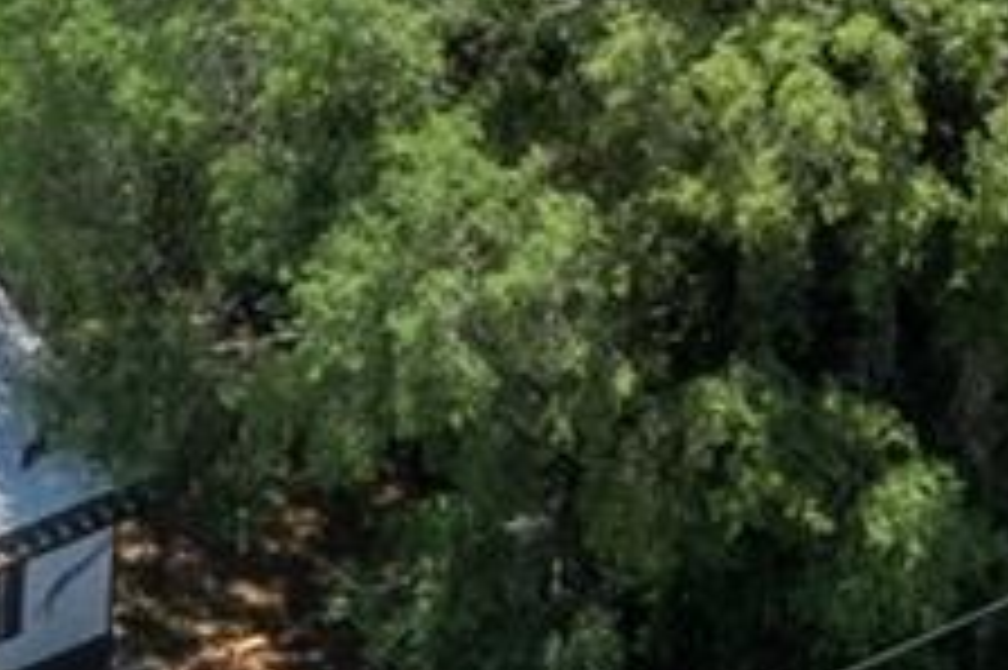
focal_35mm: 200
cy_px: 722
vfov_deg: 6.8
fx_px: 5596
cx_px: -392
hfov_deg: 10.0
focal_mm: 10.26
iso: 100
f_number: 6.3
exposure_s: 1/400
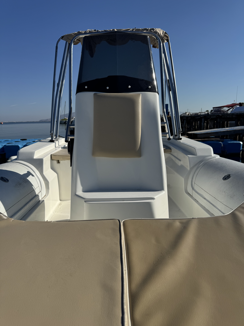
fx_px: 226
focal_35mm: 24
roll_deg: +1.3
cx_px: 122
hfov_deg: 56.8
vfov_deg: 71.6
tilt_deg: -10.6
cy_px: 163
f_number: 1.78
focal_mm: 6.76
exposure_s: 1/10417
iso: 80
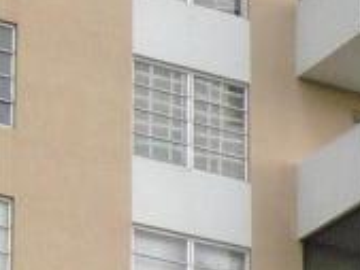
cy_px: 449
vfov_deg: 5.3
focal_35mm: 278
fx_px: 2893
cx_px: 1018
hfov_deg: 6.6
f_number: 4.5
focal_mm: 8.7
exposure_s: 1/80
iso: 100
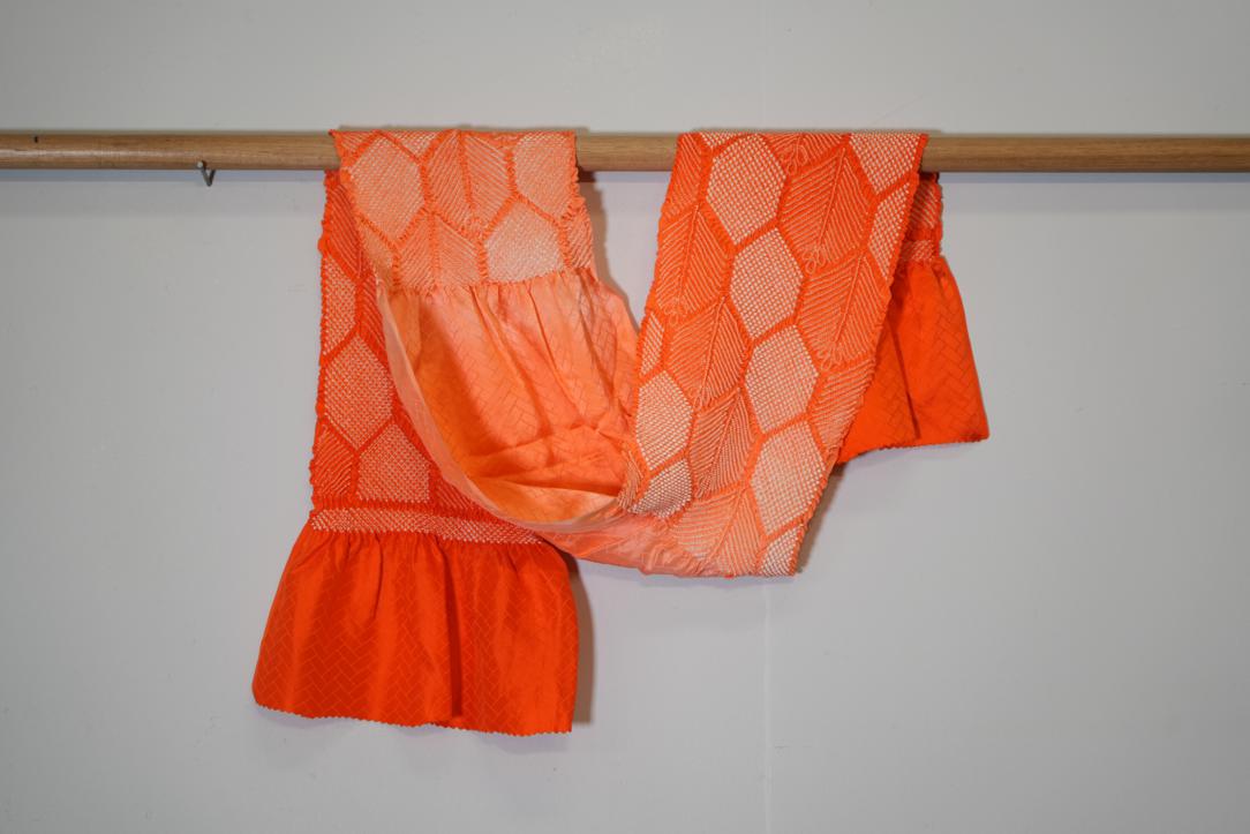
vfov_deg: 13.0
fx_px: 3646
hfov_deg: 19.5
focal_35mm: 105
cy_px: 417
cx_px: 625
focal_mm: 105
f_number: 4
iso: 400
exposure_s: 1/125
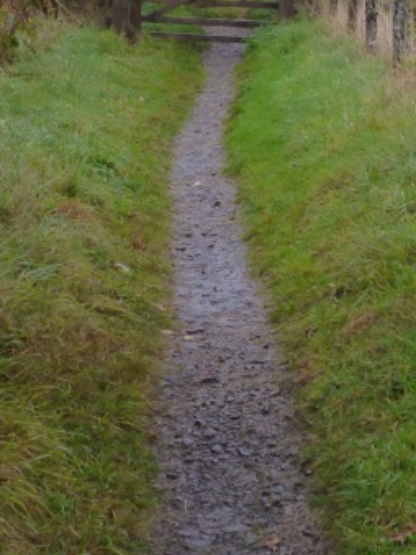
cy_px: 126
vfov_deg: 19.1
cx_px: 627
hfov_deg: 13.6
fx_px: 1635
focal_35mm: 102
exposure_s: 1/60
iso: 160
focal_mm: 6.4
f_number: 3.1
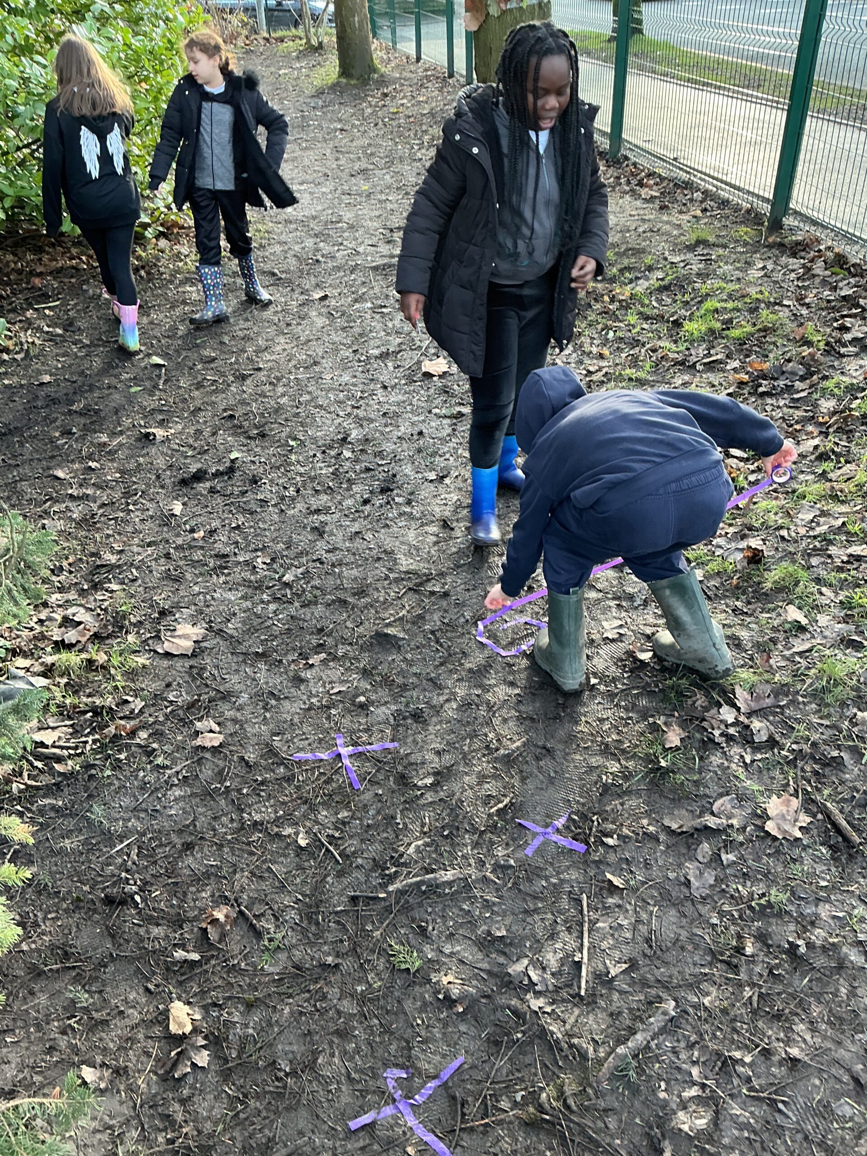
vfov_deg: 61.7
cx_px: 434
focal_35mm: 29
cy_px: 578
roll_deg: +2.9
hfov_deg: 48.2
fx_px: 968
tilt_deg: -33.8
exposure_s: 1/100
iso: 64
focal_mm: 3
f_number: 1.8
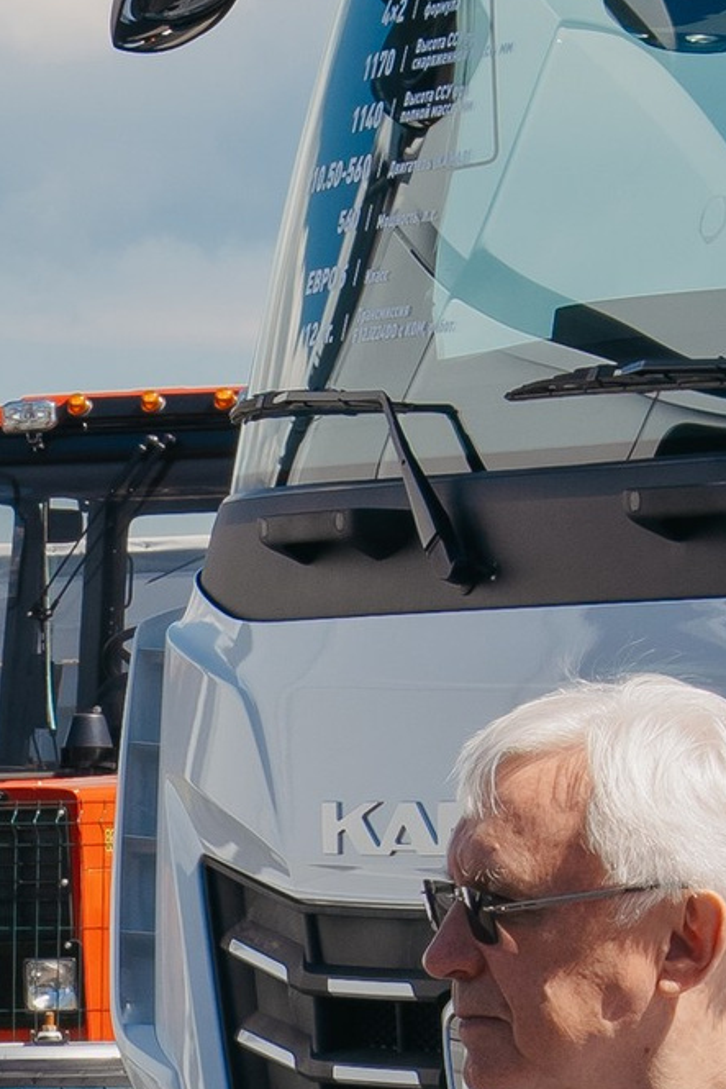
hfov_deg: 3.9
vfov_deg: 5.9
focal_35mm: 347
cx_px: -539
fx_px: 10490
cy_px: 1748
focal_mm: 60
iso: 160
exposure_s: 1/125
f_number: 14
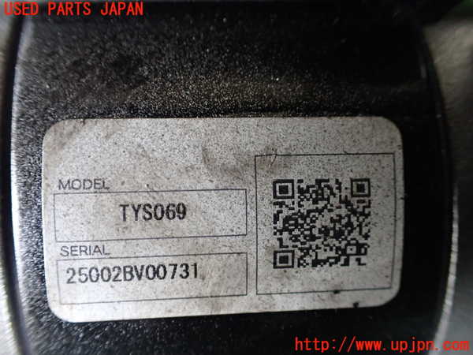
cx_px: 236
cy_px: 178
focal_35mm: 30
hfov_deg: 60.0
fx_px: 410
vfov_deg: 46.8
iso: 800
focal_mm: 5.4
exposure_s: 1/80
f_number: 2.3
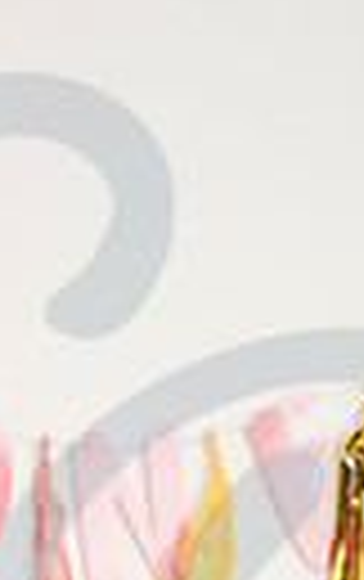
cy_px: 832
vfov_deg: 11.3
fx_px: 2816
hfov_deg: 7.3
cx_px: -94
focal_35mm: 178
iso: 200
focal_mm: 50
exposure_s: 1/160
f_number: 2.8
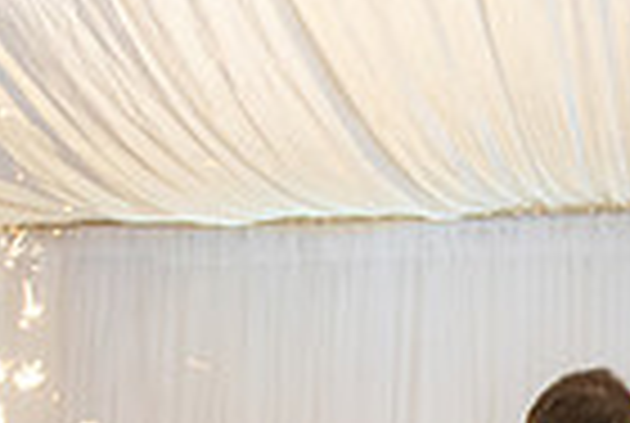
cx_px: 826
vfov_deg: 8.8
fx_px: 2666
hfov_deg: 13.0
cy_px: 711
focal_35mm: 152
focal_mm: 24
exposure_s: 1/125
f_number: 3.2
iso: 1000
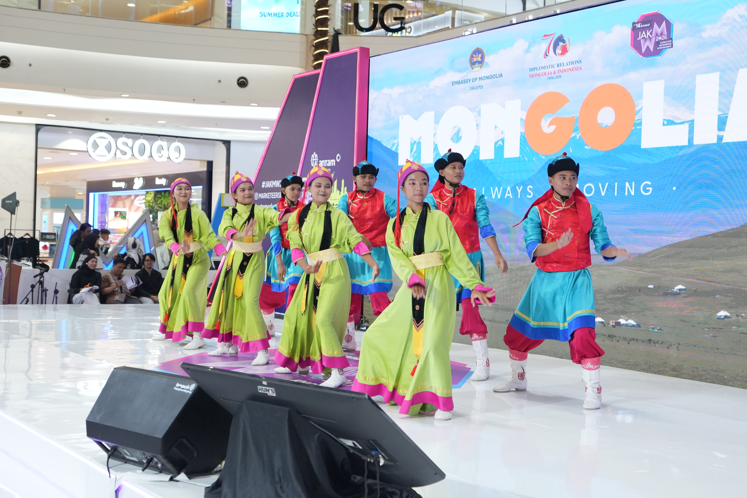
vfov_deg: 26.0
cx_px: 374
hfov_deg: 38.2
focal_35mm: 52
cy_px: 249
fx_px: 1079
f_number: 3.5
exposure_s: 1/200
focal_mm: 35
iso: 1600
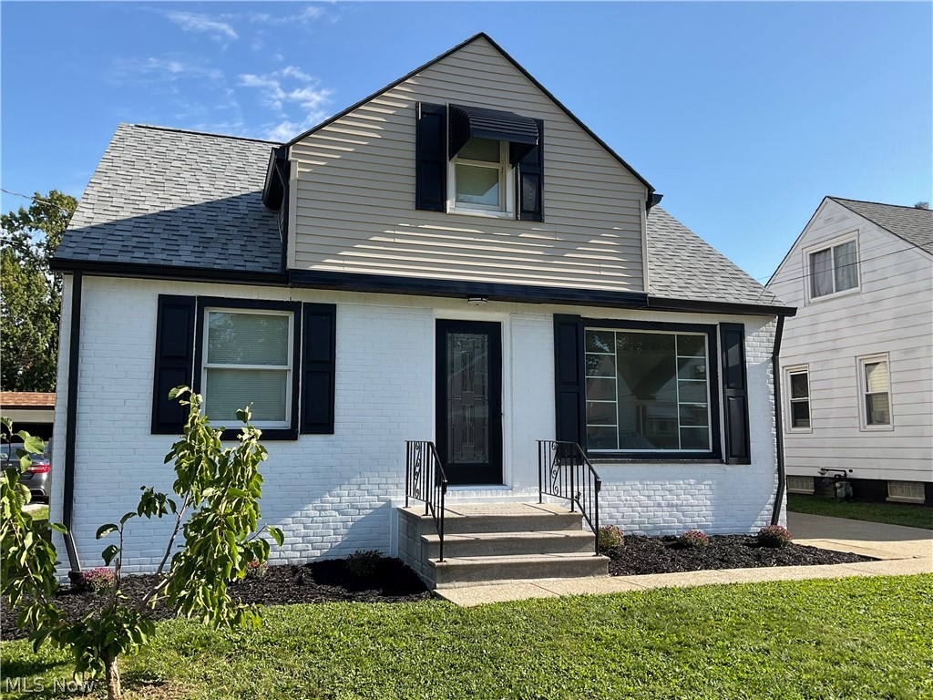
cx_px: 466
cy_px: 350
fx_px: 782
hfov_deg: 61.7
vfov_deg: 48.2
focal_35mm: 29
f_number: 1.8
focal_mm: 3
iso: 16
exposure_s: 1/1144
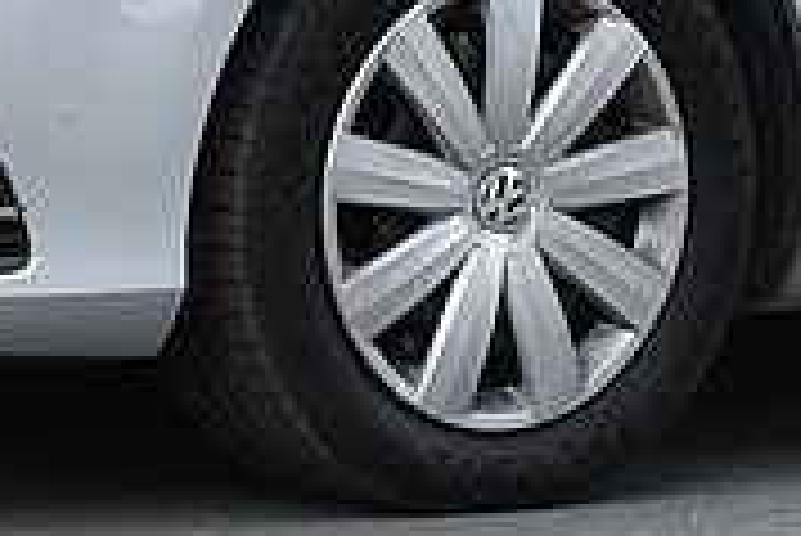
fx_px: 9575
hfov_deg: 4.8
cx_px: 886
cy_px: -419
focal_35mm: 430
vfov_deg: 3.2
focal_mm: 85
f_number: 8
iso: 400
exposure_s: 1/250
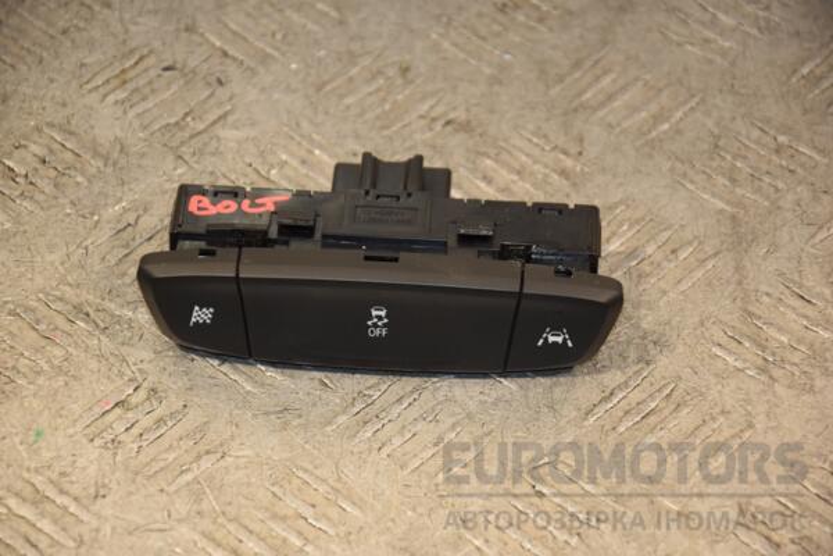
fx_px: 3644
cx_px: 416
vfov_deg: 8.7
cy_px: 278
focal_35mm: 158
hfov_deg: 13.0
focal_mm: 105
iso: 800
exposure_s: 1/200
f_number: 5.6
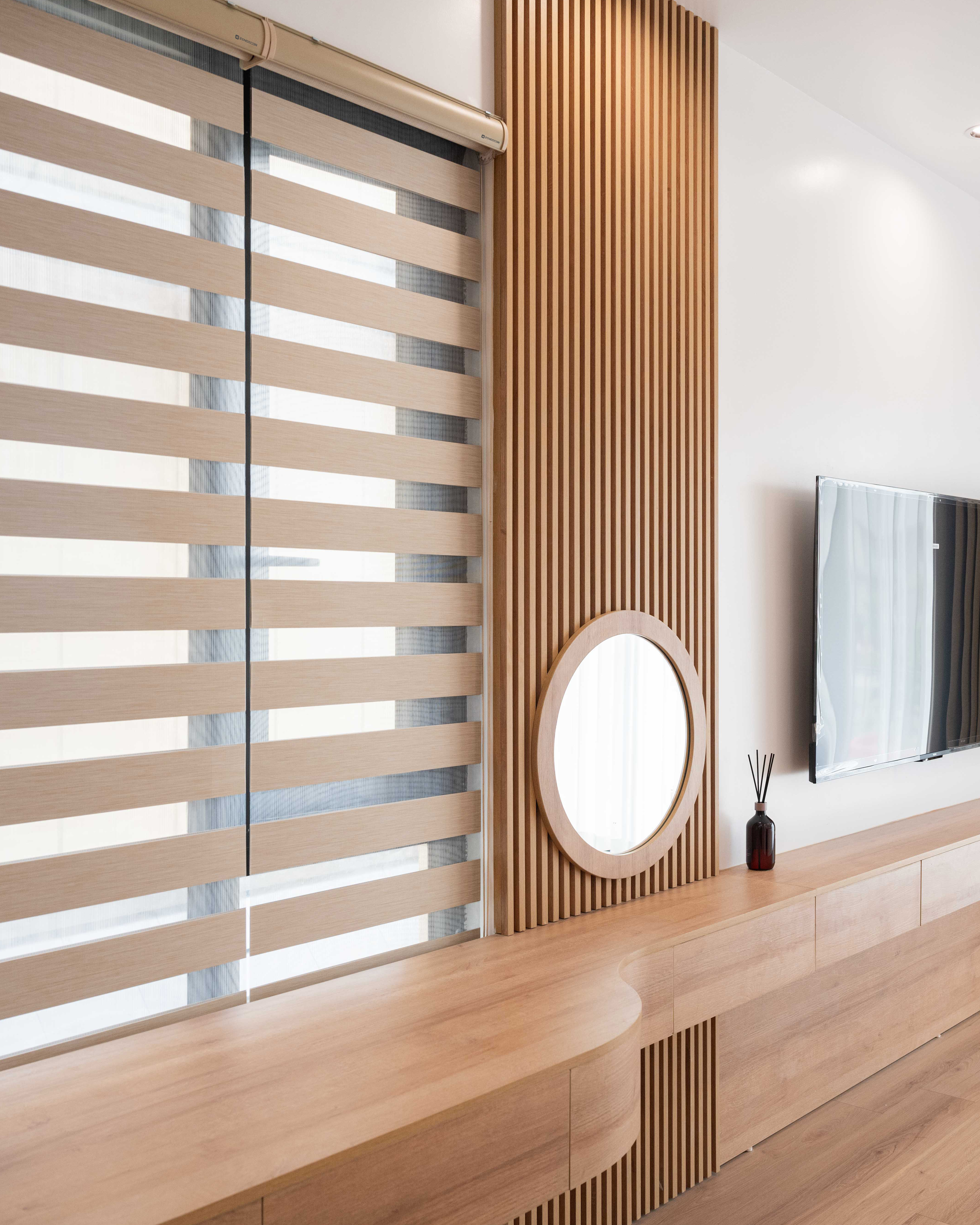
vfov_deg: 52.8
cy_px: 614
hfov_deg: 42.7
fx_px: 1233
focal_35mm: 34
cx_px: 658
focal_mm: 24
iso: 400
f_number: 4.5
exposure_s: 1/100
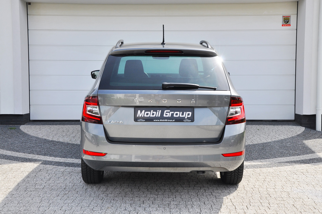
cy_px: 107
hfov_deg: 35.1
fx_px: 509
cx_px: 161
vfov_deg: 23.7
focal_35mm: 57
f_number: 10
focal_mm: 38
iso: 250
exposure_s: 1/400
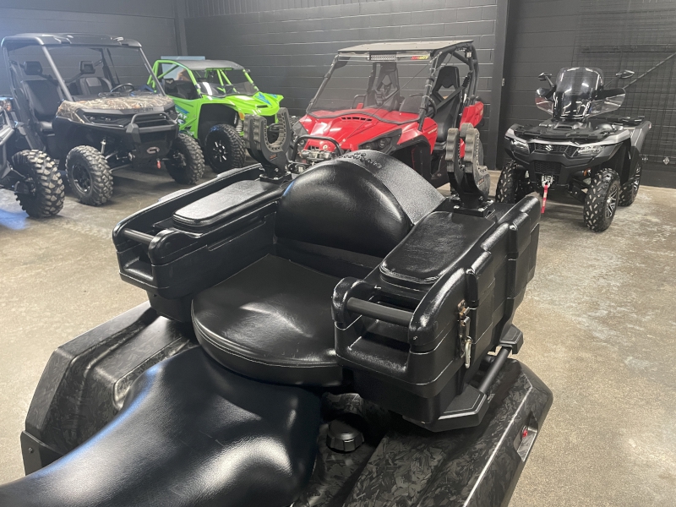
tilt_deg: -18.3
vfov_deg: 53.1
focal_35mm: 26
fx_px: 508
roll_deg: +0.5
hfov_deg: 67.3
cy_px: 254
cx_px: 338
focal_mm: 4.2
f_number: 1.6
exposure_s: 1/40
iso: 400
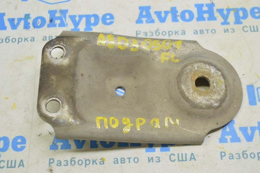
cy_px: 86
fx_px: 411
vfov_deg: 23.7
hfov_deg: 35.1
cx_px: 130
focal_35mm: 57
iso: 400
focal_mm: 38
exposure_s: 1/20
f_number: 5.6
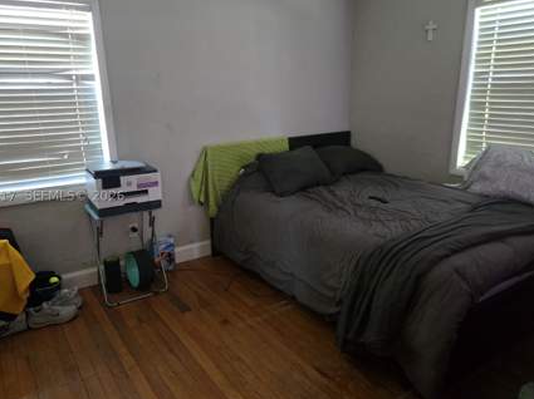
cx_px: 240
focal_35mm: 26
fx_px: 401
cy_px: 196
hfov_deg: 67.2
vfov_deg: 53.0
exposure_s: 1/60
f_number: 1.8
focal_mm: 5.4
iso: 1600
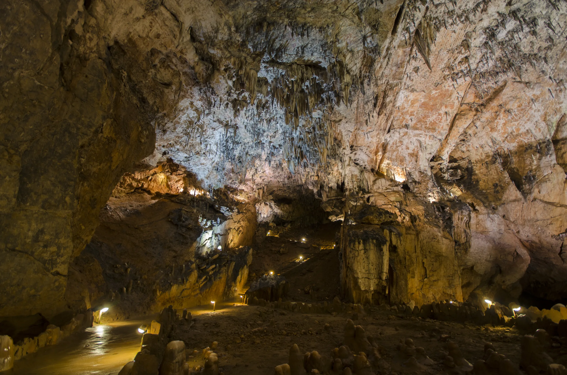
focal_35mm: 15
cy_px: 188
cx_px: 284
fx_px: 236
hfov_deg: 100.5
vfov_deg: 77.1
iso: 100
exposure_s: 2.5
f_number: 4
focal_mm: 10
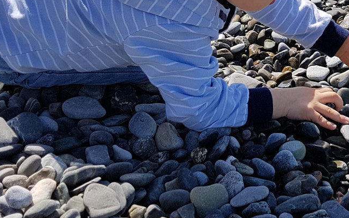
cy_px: 22
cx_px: 283
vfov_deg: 18.8
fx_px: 647
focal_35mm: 68
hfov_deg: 29.5
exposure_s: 1/2752
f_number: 1.7
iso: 40
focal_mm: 4.2
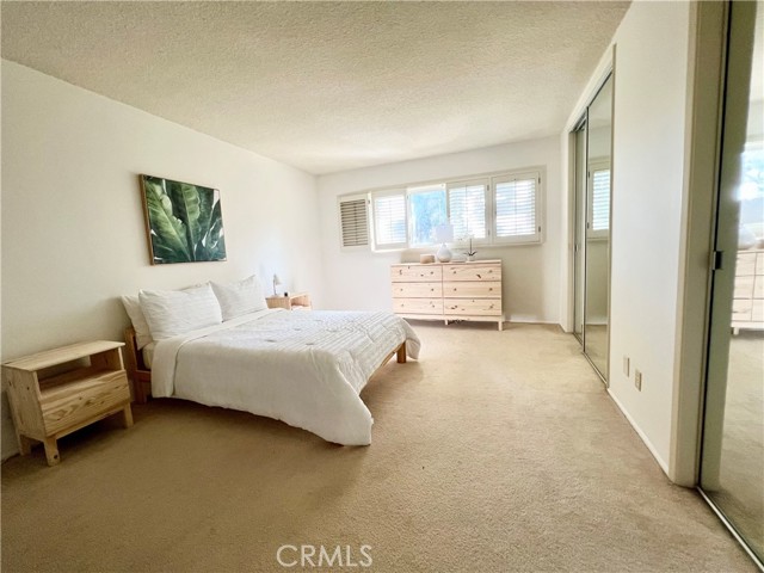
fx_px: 287
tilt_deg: -7.6
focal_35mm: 13
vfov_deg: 89.9
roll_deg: +3.8
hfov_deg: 106.2
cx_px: 382
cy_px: 286
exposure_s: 1/121
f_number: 1.8
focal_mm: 1.57
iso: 250
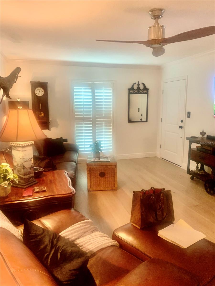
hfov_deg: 53.1
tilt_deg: -9.7
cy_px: 143
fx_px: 215
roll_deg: +0.5
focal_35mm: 26
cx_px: 108
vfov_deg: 67.3
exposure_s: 1/60
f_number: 1.8
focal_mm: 4.25
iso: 320
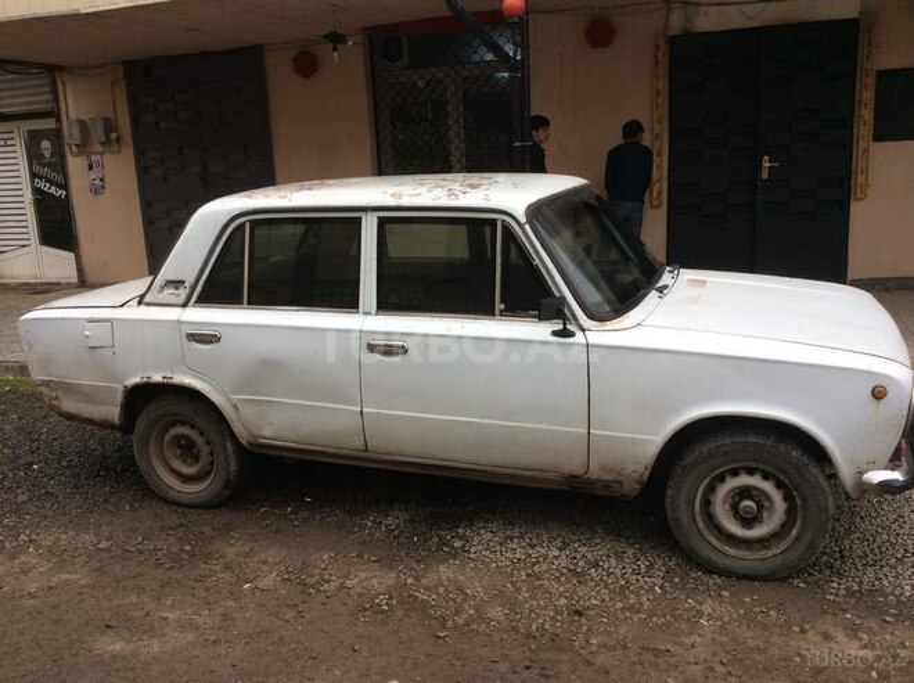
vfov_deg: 44.1
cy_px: 342
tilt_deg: -13.0
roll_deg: +2.2
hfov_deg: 56.9
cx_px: 457
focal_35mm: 32
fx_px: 844
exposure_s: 1/197
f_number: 2.4
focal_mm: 3.3
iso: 32
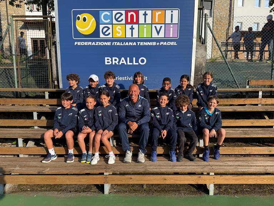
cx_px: 137
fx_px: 190
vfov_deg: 56.8
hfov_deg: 71.6
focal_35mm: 24
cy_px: 103
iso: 80
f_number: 1.78
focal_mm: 6.76
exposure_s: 1/2053
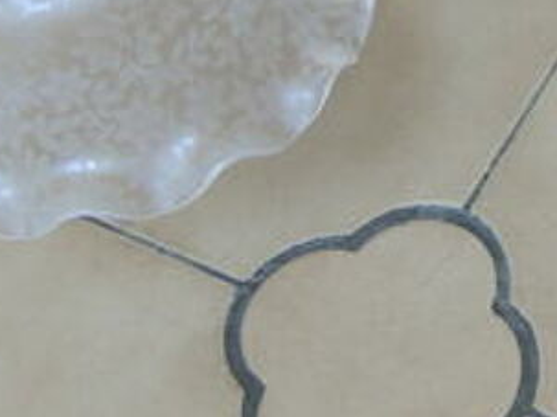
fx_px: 1753
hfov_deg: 16.9
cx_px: 745
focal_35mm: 109
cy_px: -83
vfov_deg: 13.2
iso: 400
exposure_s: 1/30
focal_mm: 5.8
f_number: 3.2
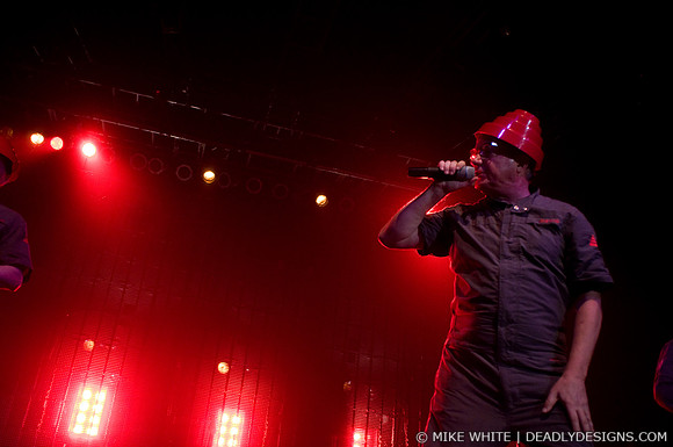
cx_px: 336
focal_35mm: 30
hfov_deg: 62.0
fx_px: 560
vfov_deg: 43.5
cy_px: 224
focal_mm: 20
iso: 1000
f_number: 3.2
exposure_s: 1/320
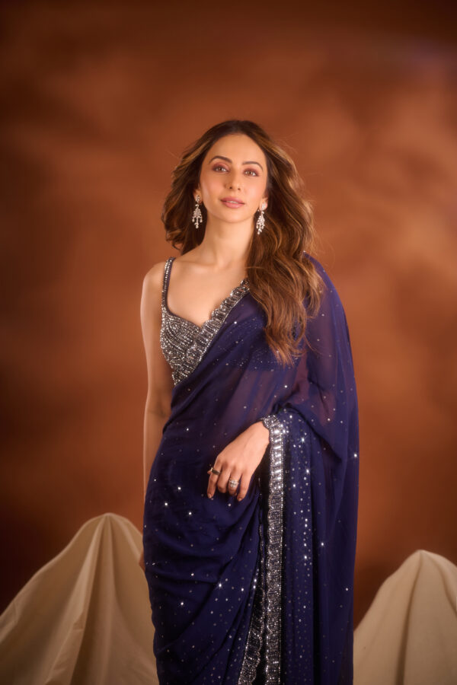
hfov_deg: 27.0
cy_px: 342
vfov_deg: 39.6
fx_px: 952
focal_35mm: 50
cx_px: 228
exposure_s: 1/200
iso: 320
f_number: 3.2
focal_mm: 50
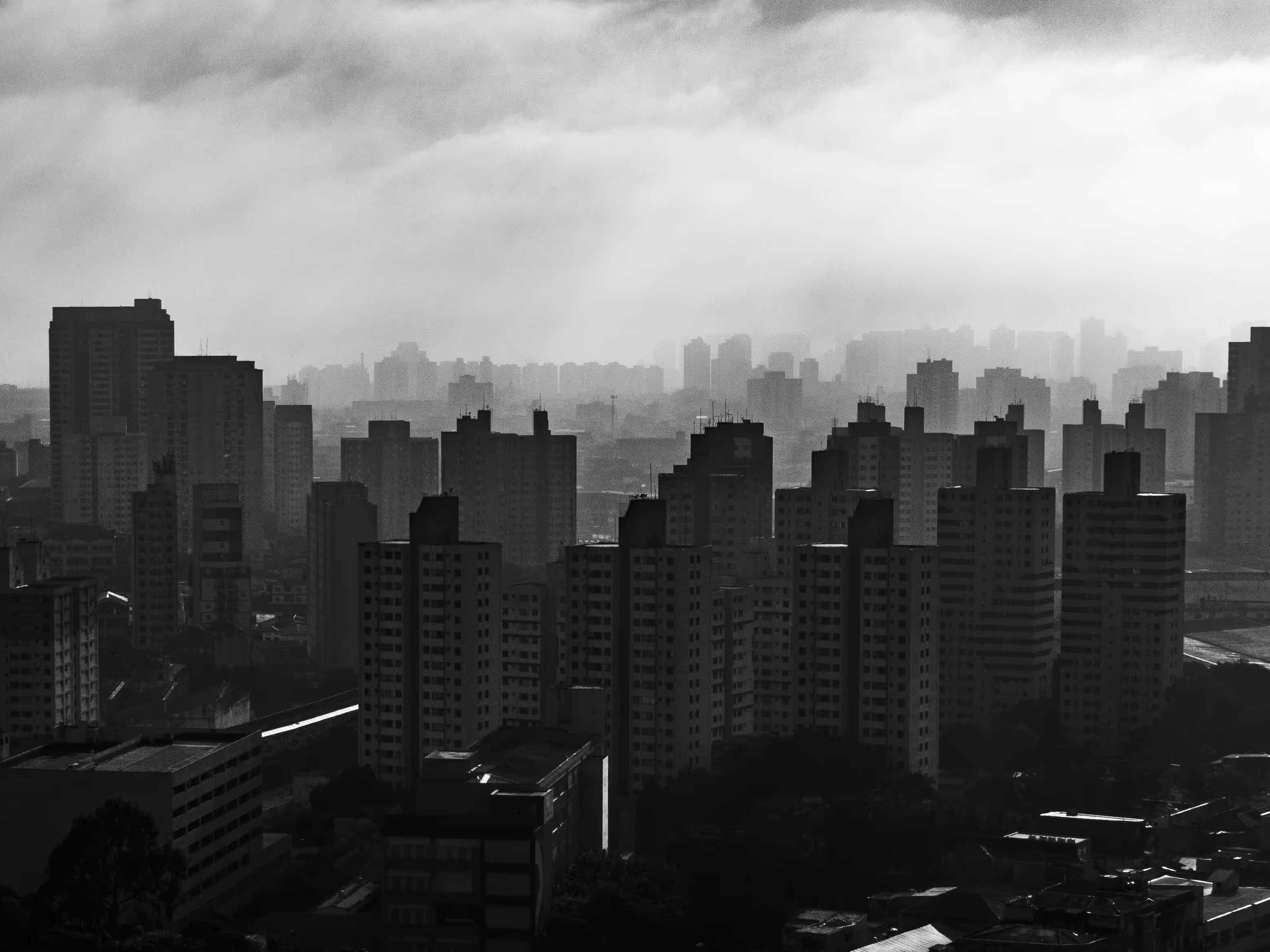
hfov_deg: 21.1
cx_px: 332
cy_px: 684
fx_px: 3375
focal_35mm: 92
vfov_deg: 16.0
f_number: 7.1
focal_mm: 27.5
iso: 200
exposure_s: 1/3200
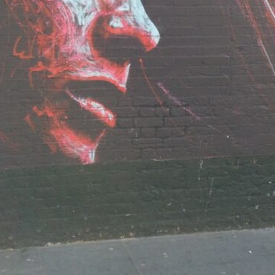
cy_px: 29
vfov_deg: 21.0
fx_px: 728
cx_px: 148
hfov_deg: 21.4
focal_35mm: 81
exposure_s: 1/153
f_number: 2.4
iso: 64
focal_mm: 4.13
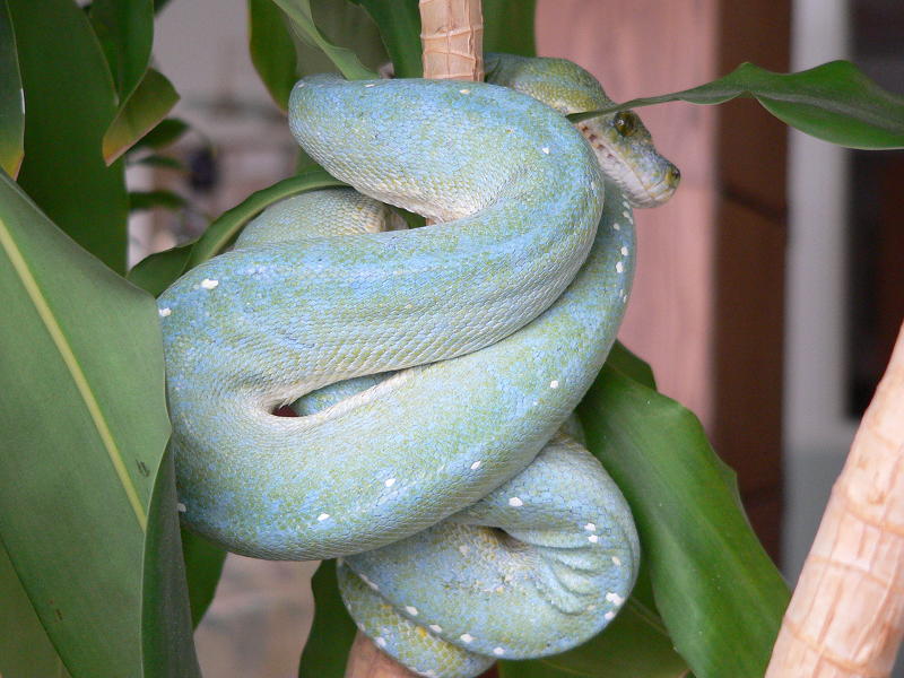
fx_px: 2899
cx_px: 452
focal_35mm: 111
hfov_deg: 17.7
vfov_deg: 13.3
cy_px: 339
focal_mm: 18.4
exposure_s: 1/50
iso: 200
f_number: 2.8
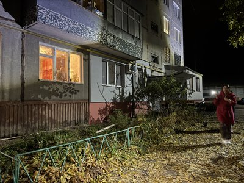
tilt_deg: +2.9
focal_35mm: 24
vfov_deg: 56.8
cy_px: 92
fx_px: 169
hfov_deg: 71.6
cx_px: 122
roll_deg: +0.9
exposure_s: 1/14
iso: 1600
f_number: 1.78
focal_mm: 6.76
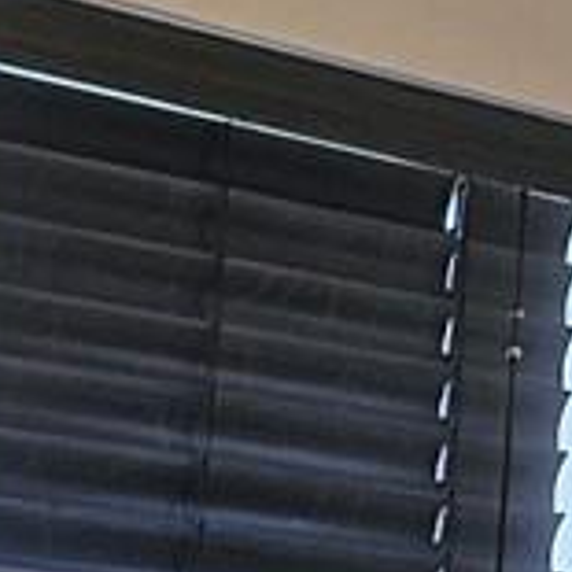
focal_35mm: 210
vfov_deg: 6.9
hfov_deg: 7.9
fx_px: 3926
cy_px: 2118
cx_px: -686
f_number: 1.7
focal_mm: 6.3
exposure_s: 1/120
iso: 160
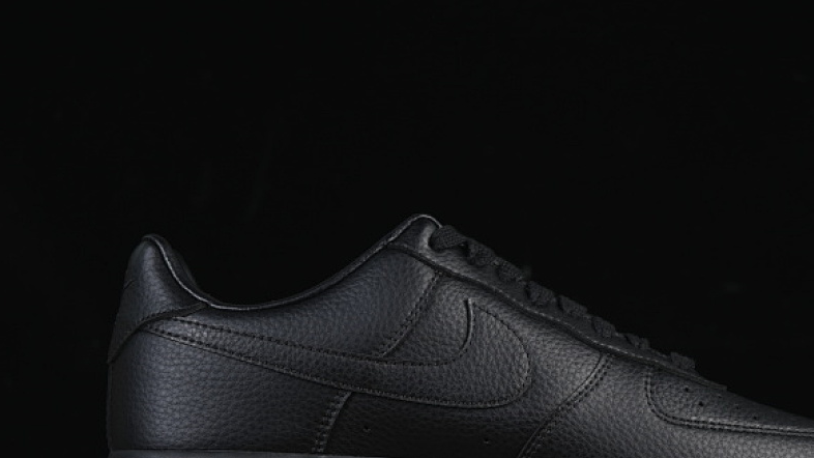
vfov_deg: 11.2
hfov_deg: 19.8
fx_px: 2331
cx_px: 499
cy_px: 339
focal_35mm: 108
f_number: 6.3
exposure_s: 1/50
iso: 160
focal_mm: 50
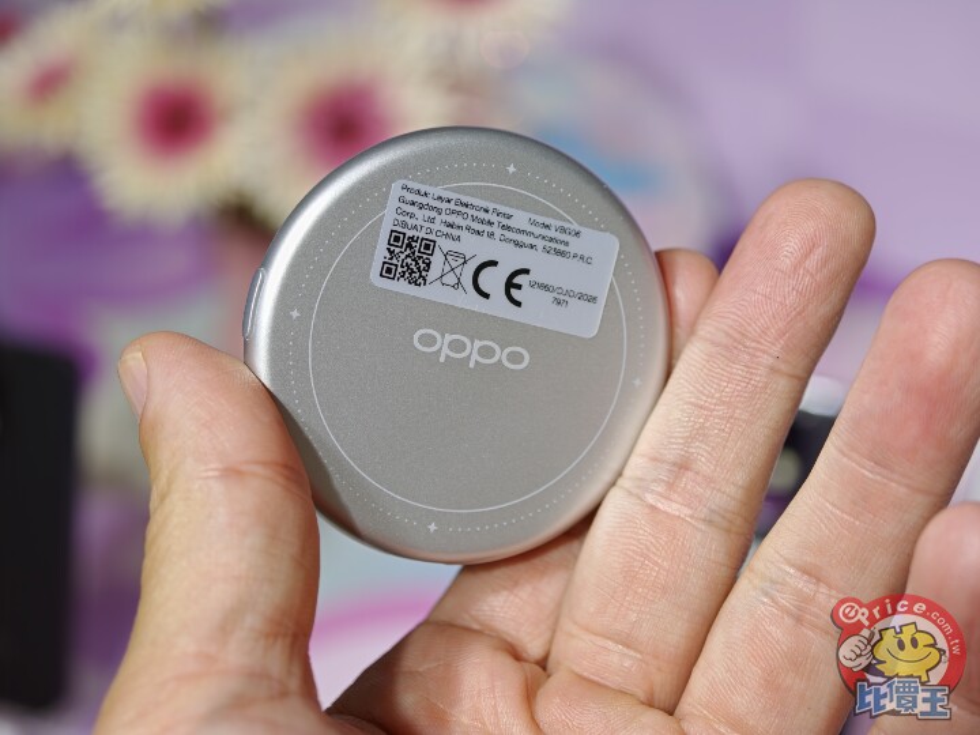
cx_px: 490
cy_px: 368
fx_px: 1982
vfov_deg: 21.0
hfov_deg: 27.8
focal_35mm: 70
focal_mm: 20.1
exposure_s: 1/161
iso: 125
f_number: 2.2
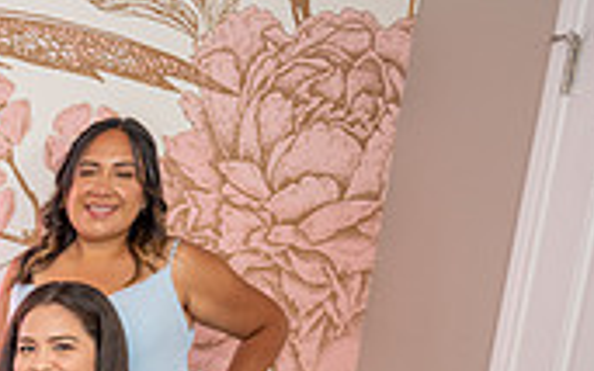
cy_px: 612
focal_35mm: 83
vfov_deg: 14.3
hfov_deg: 20.2
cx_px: -375
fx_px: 1344
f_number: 3.2
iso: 800
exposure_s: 1/160
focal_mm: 24
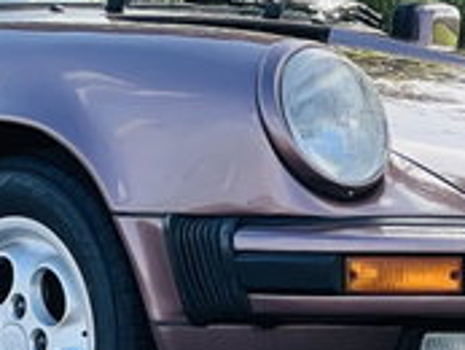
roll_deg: +0.9
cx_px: 75
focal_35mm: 342
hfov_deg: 5.8
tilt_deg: +0.5
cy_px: 132
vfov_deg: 4.4
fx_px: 4597
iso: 32
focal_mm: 9
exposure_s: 1/190
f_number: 2.8
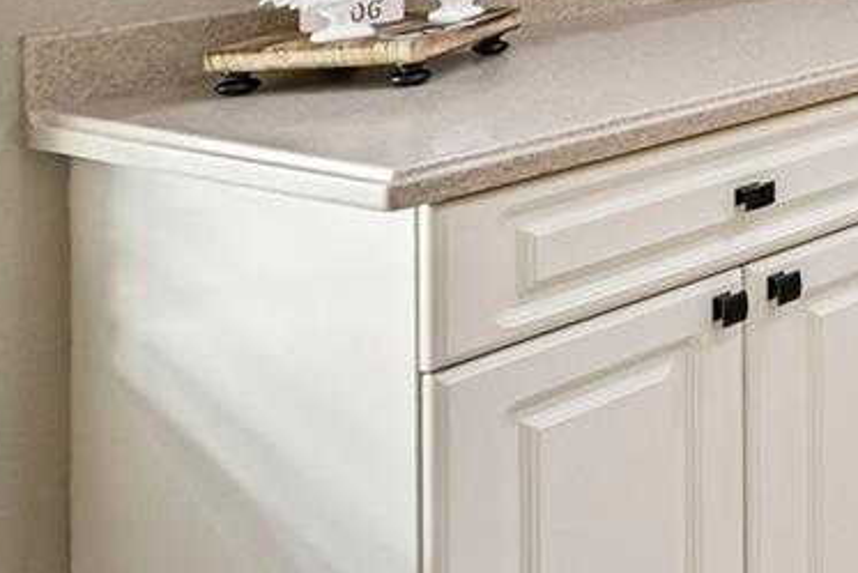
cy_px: -278
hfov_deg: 19.5
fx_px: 1430
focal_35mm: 60
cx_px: 1693
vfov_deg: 19.7
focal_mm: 14
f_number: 8
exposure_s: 1/15
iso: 400
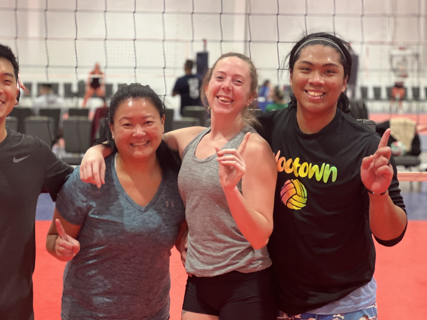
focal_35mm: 107
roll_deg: -0.3
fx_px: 1320
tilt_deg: -3.8
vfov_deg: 13.8
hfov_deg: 18.3
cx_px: 156
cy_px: 186
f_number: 2.8
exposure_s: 1/40
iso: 320
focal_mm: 9
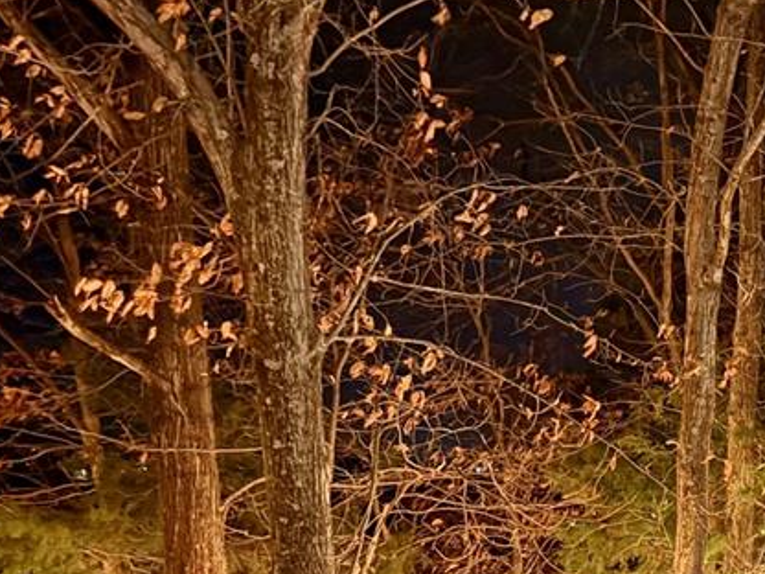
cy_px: 594
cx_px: 916
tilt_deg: -3.3
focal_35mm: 64
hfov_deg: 26.8
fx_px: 1414
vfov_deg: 22.0
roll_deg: -2.6
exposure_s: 1/9
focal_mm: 5.96
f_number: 1.6
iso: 1250
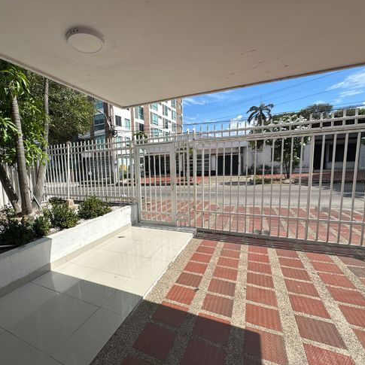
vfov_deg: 84.0
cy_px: 186
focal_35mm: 17
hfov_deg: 83.1
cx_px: 149
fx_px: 203
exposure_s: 1/3401
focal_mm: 2.22
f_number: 2.2
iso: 50
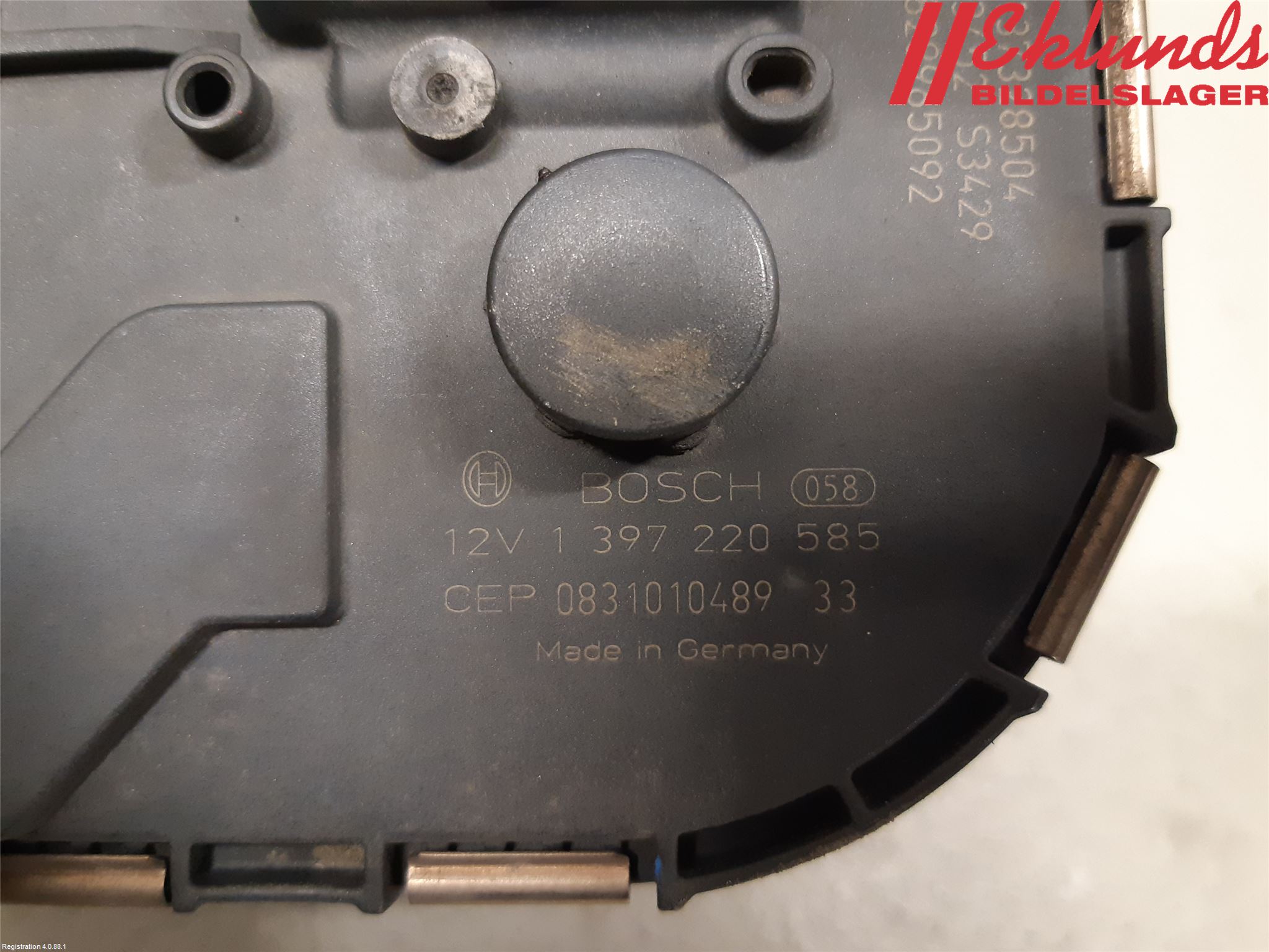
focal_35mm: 26
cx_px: 634
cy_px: 476
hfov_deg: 67.3
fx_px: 953
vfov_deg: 53.1
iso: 250
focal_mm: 3.93
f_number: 1.7
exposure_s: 1/33
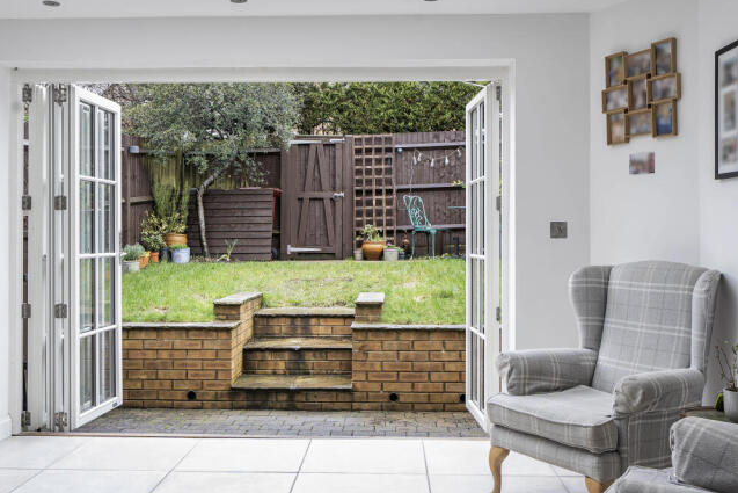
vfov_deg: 36.0
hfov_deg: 51.9
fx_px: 759
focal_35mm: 37
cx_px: 360
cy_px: 246
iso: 100
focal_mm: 24
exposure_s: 1/2
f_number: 8
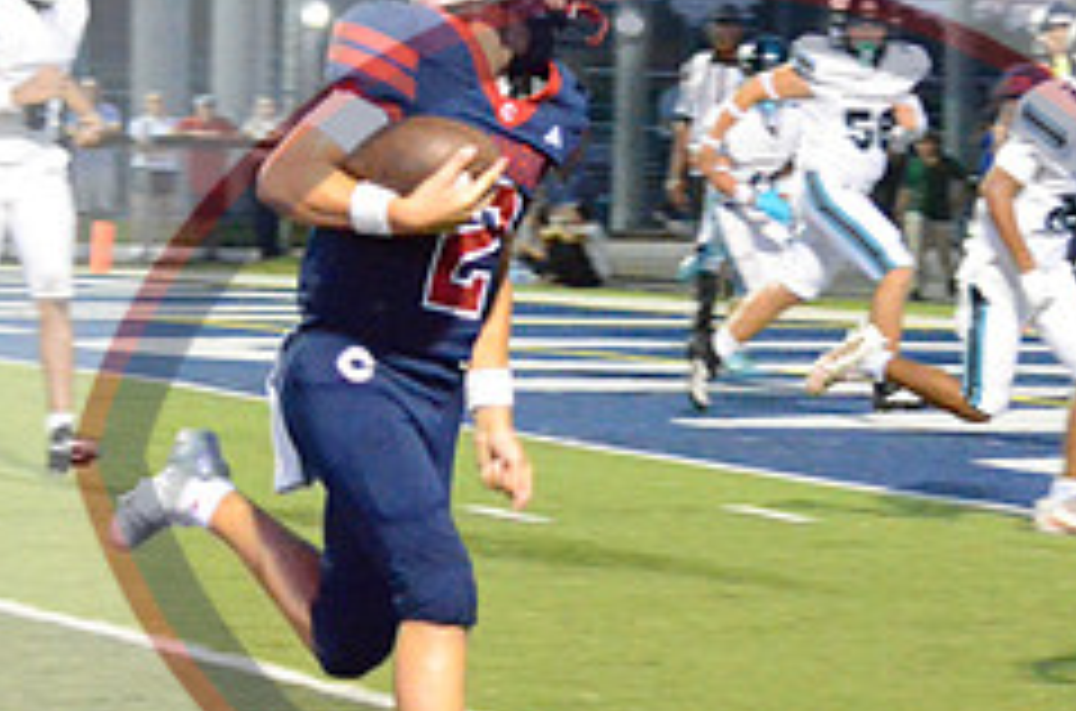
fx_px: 5968
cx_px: 680
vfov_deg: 6.8
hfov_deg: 10.3
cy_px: 454
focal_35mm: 200
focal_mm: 55
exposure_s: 1/320
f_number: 4.5
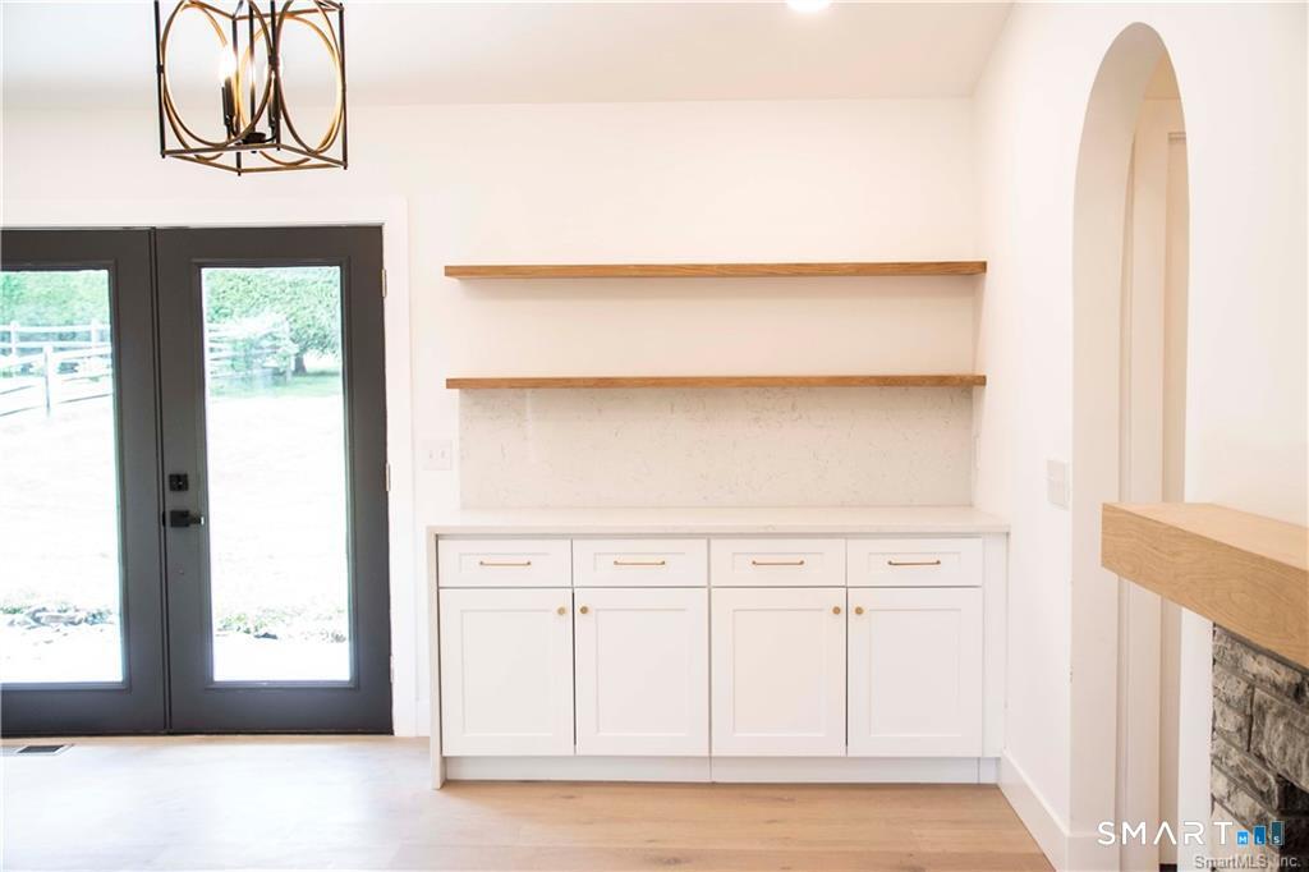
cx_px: 654
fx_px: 1309
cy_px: 436
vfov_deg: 36.8
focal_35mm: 36
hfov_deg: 53.1
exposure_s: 1/60
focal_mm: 24
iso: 200
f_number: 4
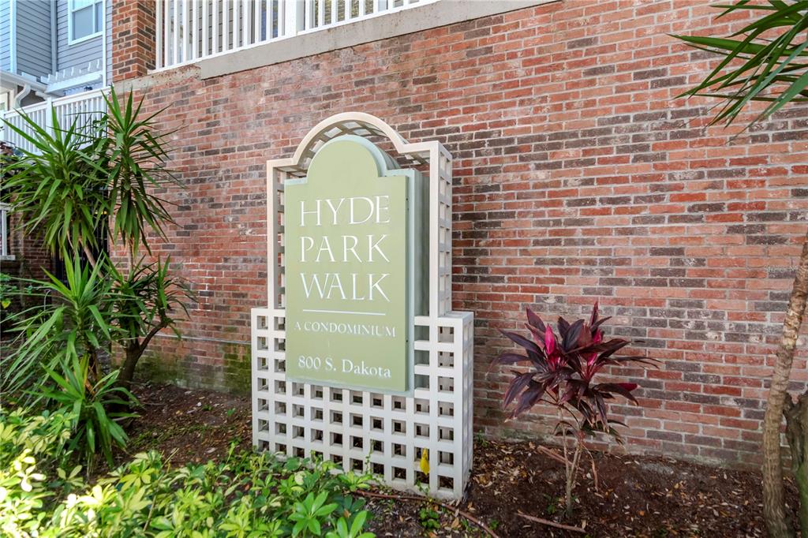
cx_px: 404
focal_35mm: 16
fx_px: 370
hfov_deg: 95.0
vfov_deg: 72.0
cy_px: 269
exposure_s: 1/200
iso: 640
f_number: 6.3
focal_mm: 11
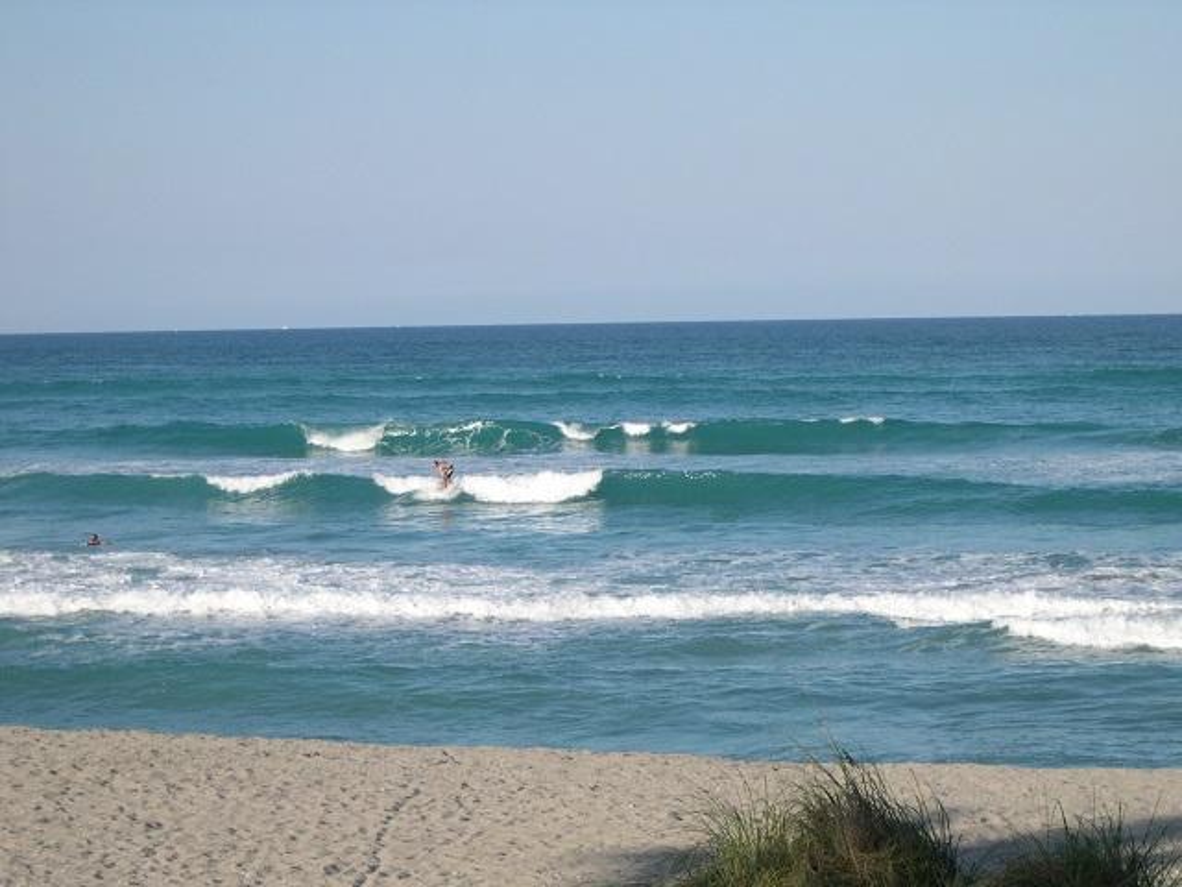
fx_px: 3893
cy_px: 444
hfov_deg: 17.3
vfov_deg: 13.0
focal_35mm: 114
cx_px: 591
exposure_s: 1/539
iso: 100
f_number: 4.9
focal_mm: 24
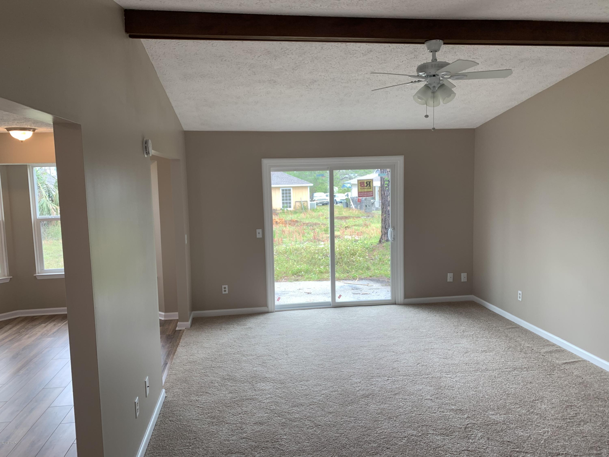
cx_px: 304
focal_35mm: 26
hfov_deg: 67.3
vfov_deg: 53.1
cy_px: 228
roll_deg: +0.9
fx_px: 457
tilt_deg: -5.1
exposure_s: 1/120
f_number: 1.8
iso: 40
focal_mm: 4.25
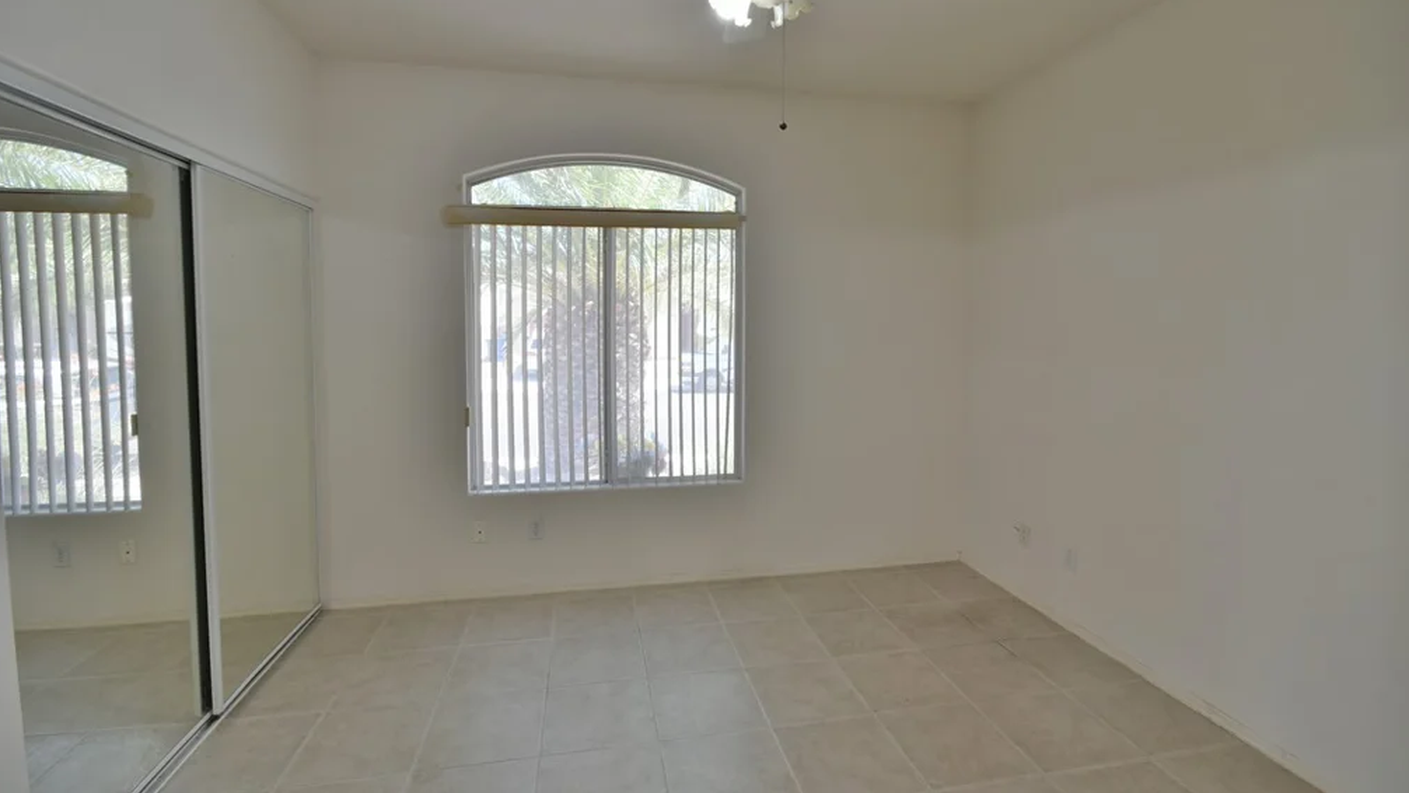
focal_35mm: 16
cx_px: 710
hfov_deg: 99.4
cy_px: 353
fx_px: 598
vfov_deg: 66.9
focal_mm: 10
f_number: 7.1
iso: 1000
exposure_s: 1/30
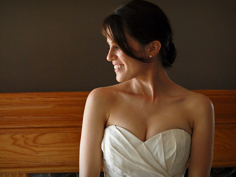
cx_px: 111
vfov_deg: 11.1
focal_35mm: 134
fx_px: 914
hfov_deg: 14.7
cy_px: 89
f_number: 3.2
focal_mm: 82
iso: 640
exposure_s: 1/250
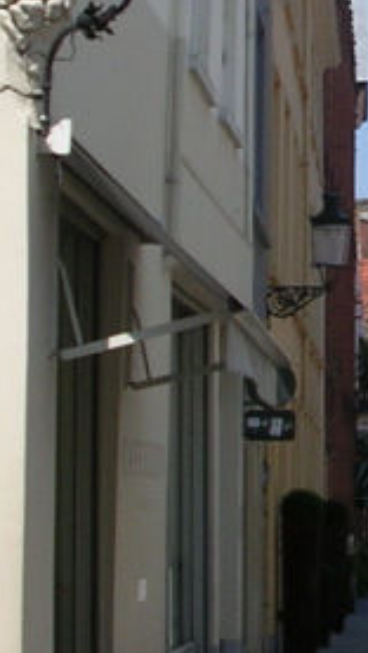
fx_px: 2461
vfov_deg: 15.1
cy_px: 177
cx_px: 587
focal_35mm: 142
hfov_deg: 8.3
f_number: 5.9
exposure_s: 1/296
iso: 50
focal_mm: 6.6
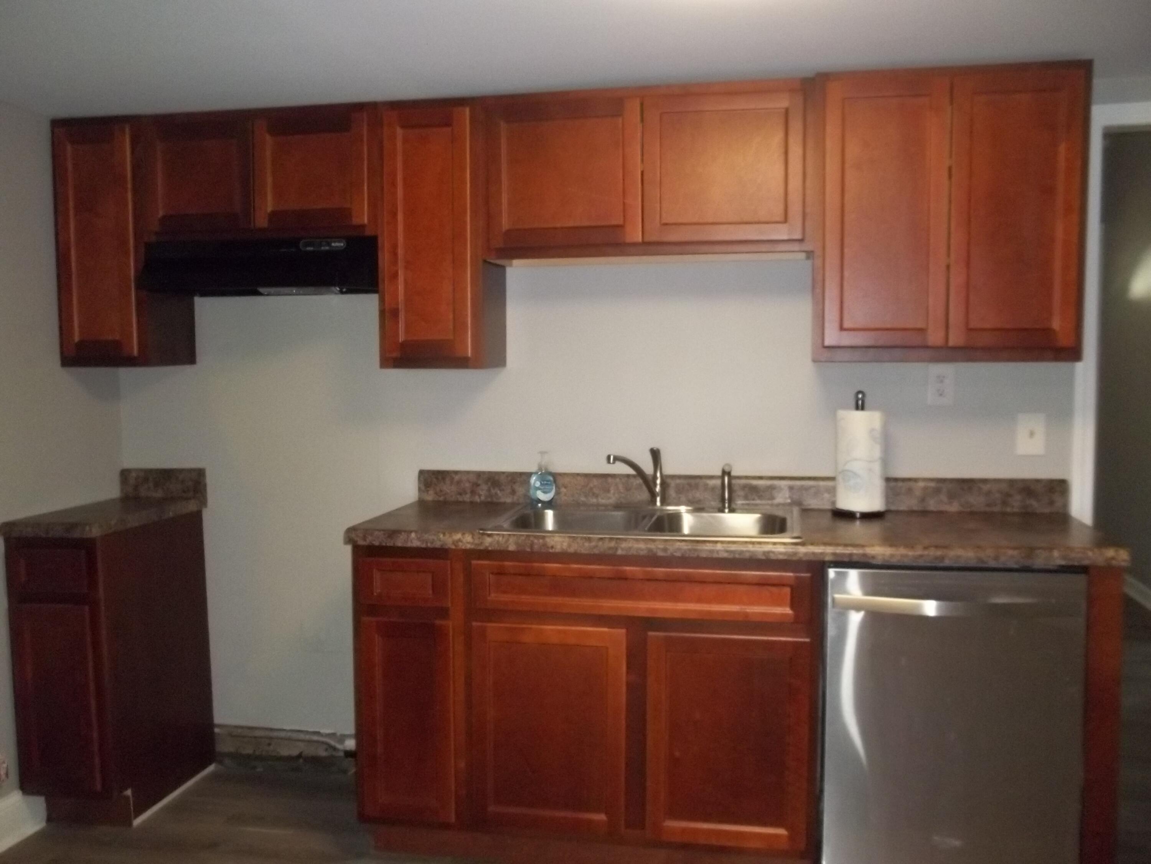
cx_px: 576
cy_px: 432
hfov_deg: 55.4
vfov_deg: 42.9
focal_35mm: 33
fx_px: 1097
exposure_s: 1/60
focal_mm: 5.9
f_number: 3.3
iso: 320
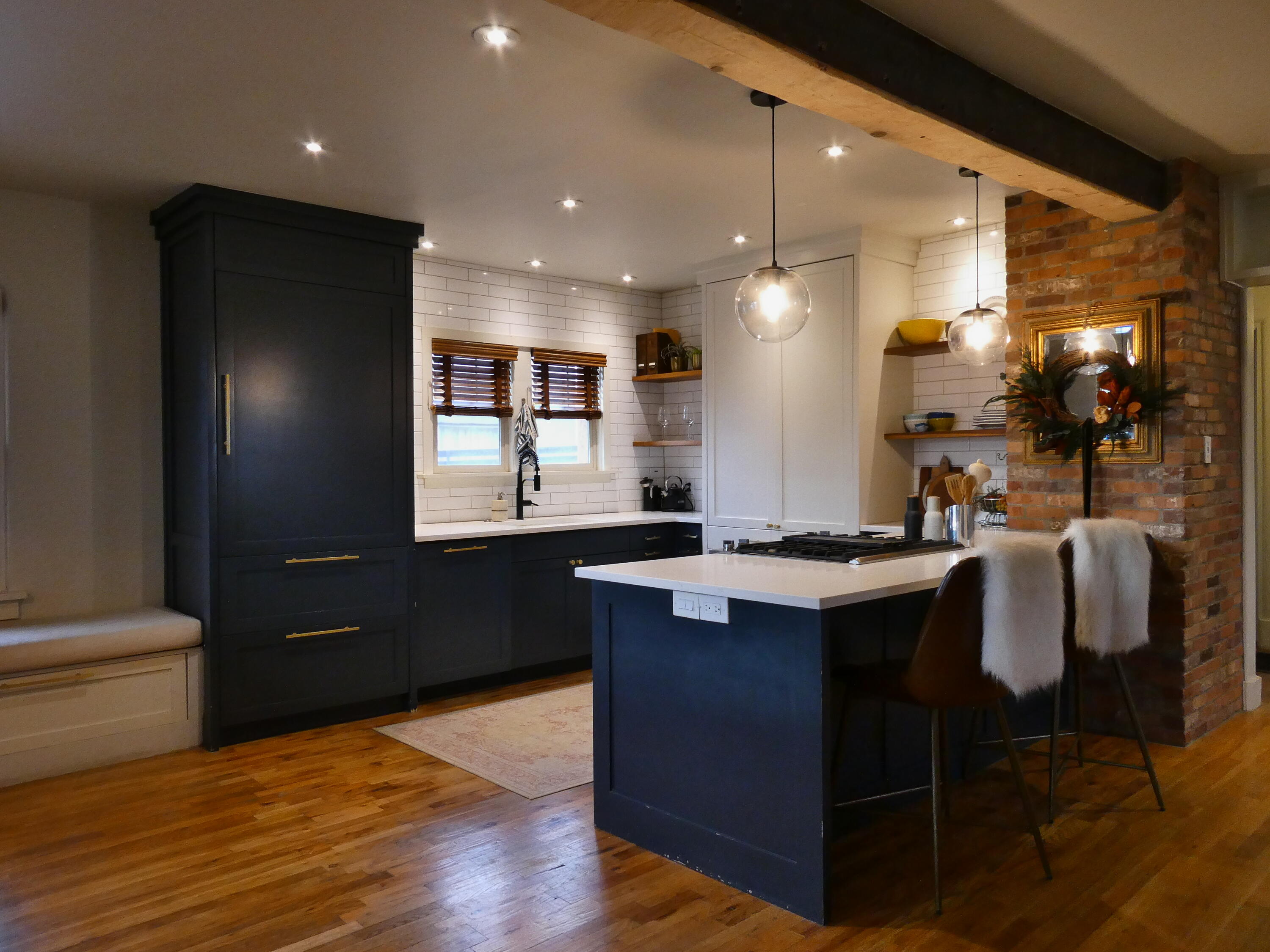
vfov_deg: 56.8
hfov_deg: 71.6
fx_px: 881
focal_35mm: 24
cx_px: 635
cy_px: 476
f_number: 4.5
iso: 400
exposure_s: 1/15
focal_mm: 4.3
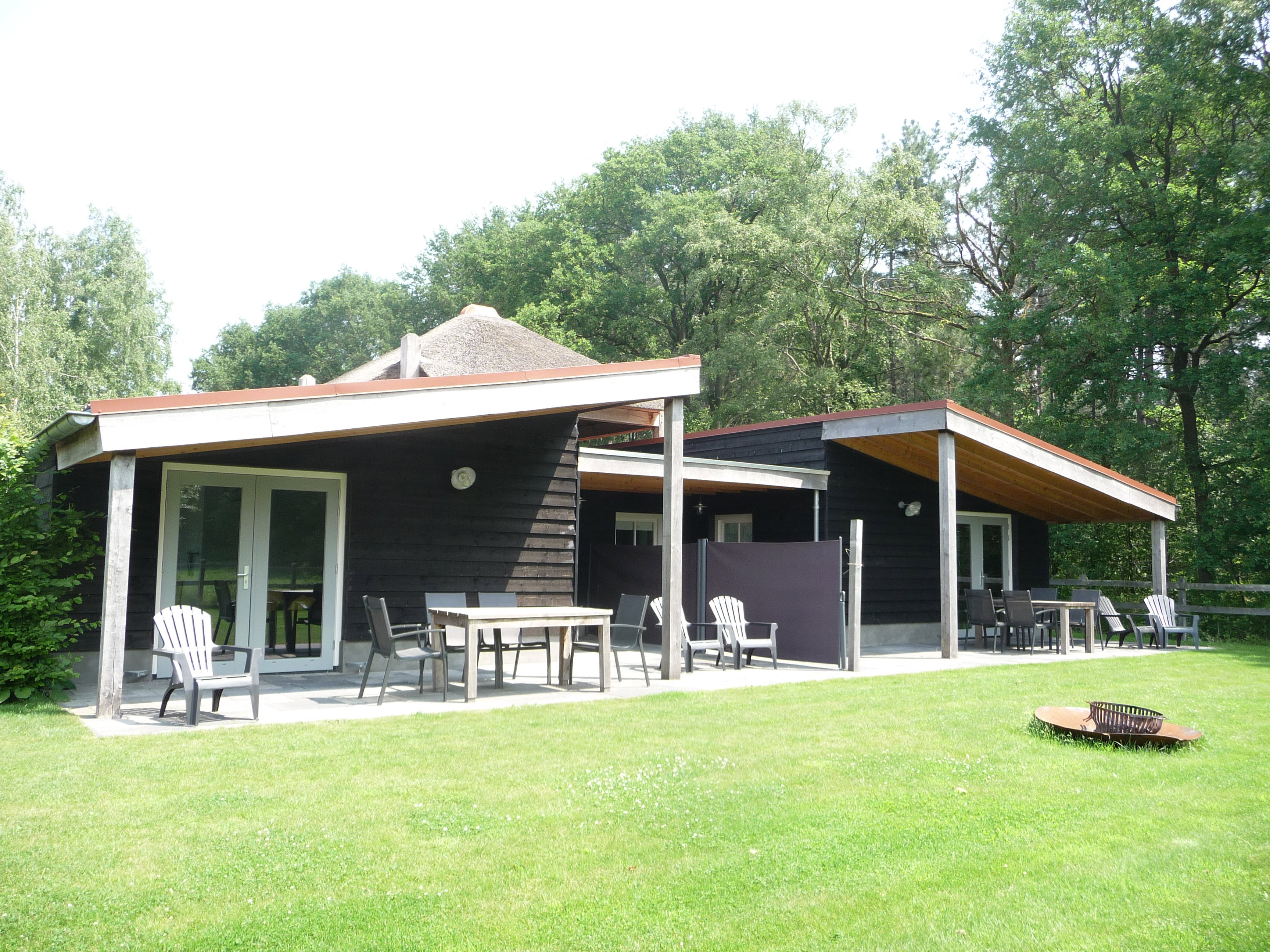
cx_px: 635
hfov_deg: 63.4
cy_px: 476
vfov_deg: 49.7
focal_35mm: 28
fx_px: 1027
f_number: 3.3
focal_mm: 4.7
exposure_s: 1/200
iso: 100
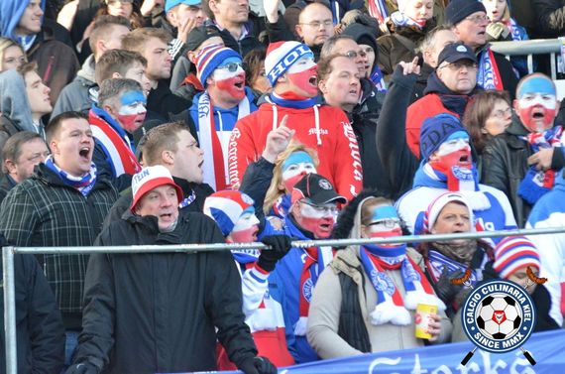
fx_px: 4697
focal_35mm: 300
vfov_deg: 4.6
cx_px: 282
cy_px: 187
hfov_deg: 6.9
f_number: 5
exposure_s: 1/1250
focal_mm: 200
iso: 5000
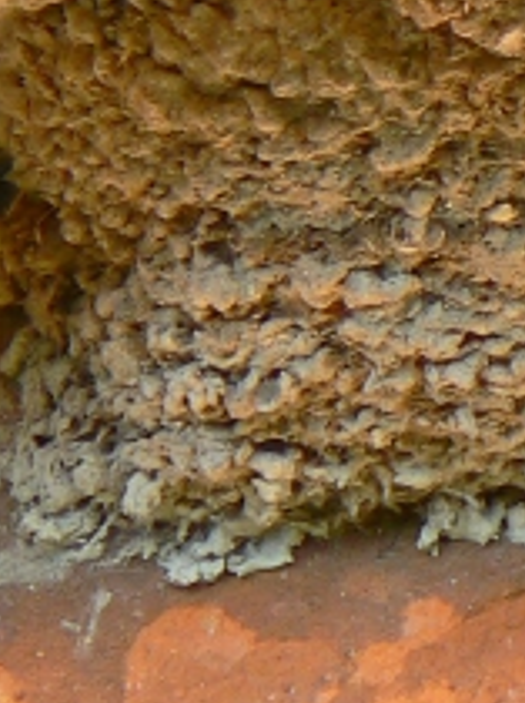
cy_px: -42
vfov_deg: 1.2
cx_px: 970
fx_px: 32543
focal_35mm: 1606
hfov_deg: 0.9
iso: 80
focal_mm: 72
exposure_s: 1/100
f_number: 5
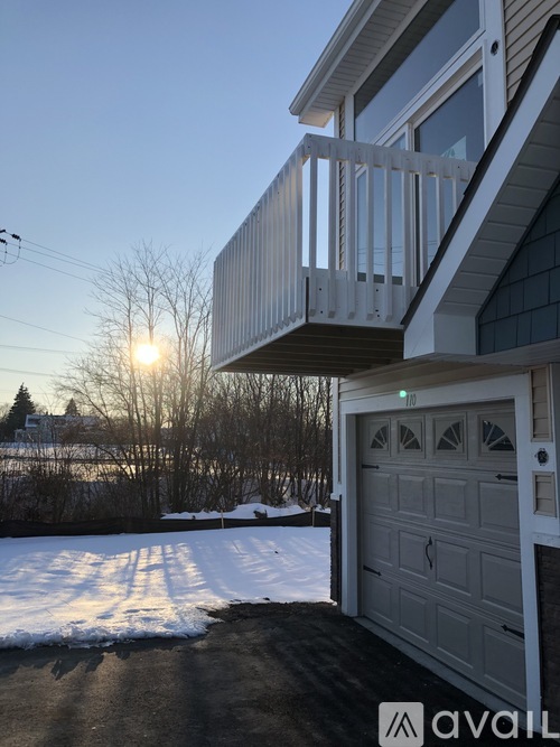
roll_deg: -0.9
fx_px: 604
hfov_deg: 49.7
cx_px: 280
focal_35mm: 28
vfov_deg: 63.5
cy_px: 374
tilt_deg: +6.3
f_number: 1.8
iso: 20
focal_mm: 3.99
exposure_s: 1/1567
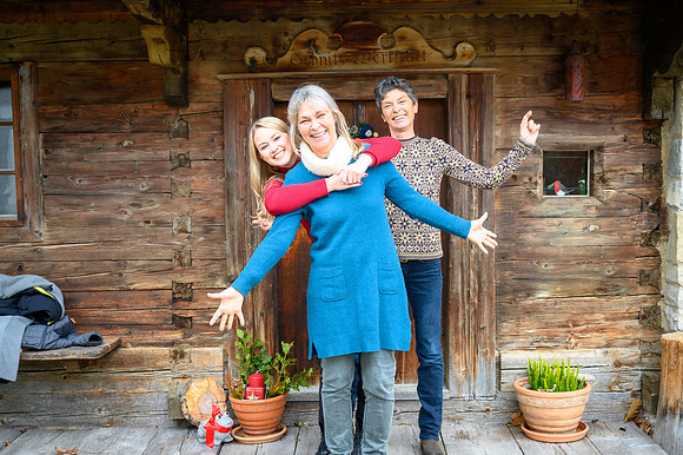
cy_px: 228
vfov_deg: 29.2
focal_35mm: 46
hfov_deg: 42.8
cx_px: 342
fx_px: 872
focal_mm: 46
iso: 640
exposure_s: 1/100
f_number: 5
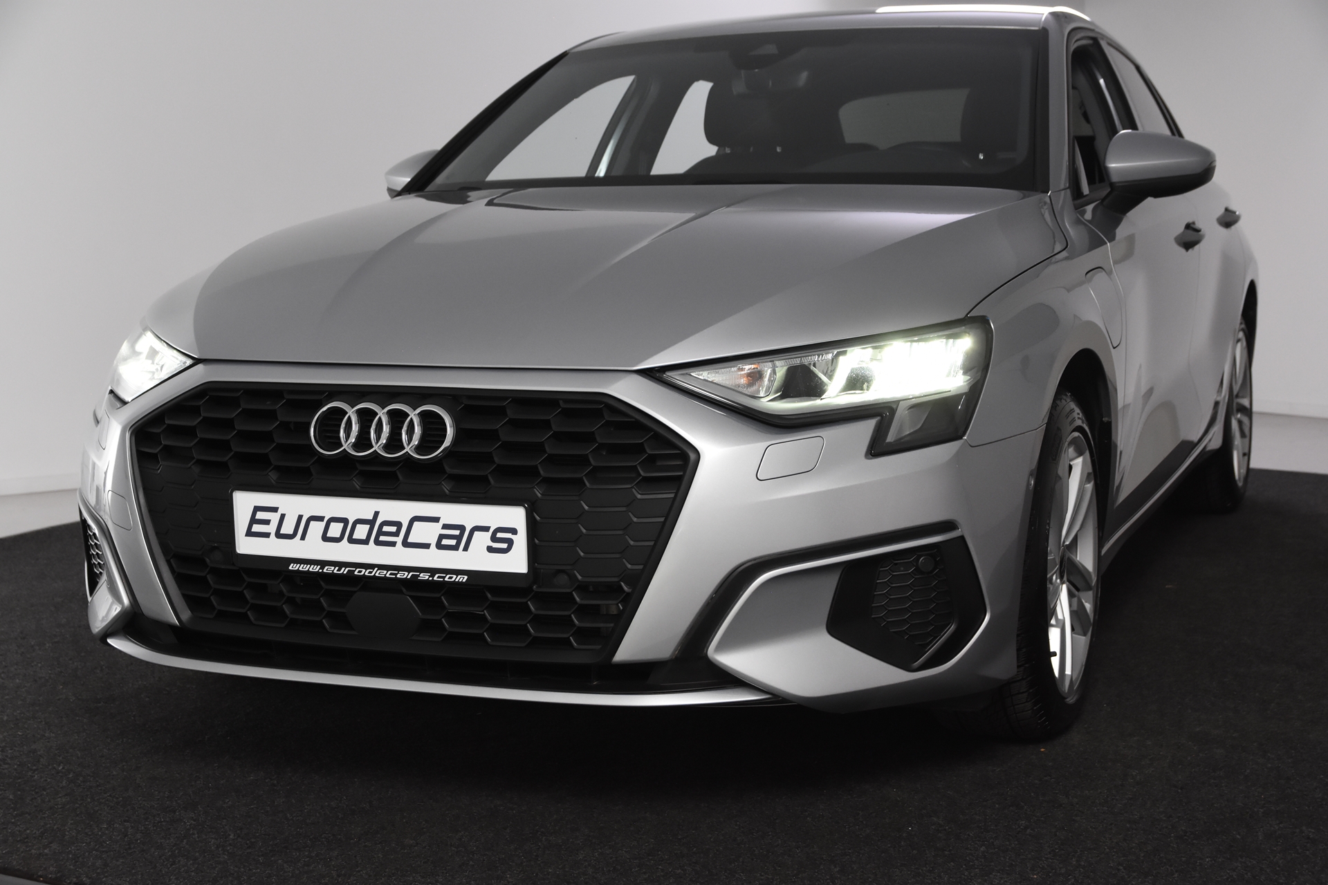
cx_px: 664
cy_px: 442
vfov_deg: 26.5
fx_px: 1881
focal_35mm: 51
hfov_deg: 38.9
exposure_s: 1/160
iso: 1600
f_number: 6.3
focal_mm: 34
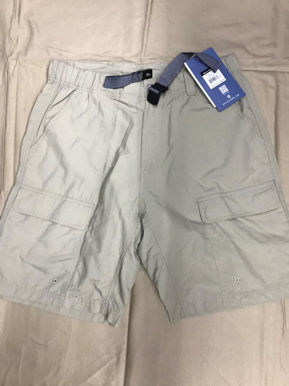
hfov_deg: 49.7
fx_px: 312
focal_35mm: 28
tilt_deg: -82.4
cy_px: 193
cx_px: 144
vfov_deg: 63.4
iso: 64
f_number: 1.8
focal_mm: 3.99
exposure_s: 1/17
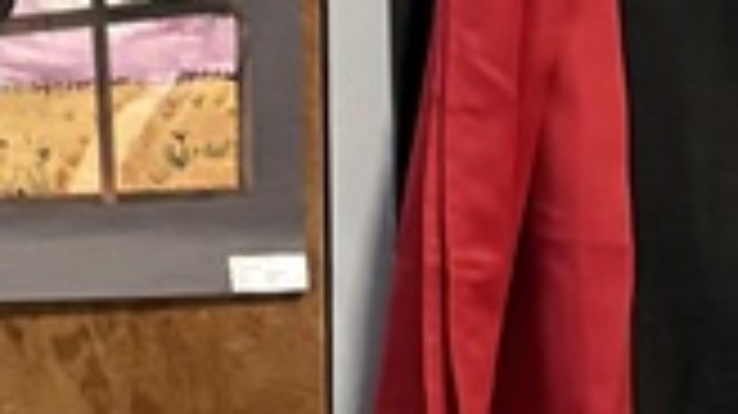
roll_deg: +0.5
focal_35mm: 177
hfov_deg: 11.1
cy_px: -306
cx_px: -688
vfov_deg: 6.7
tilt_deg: -5.7
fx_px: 3461
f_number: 1.6
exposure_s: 1/40
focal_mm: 5.96
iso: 400
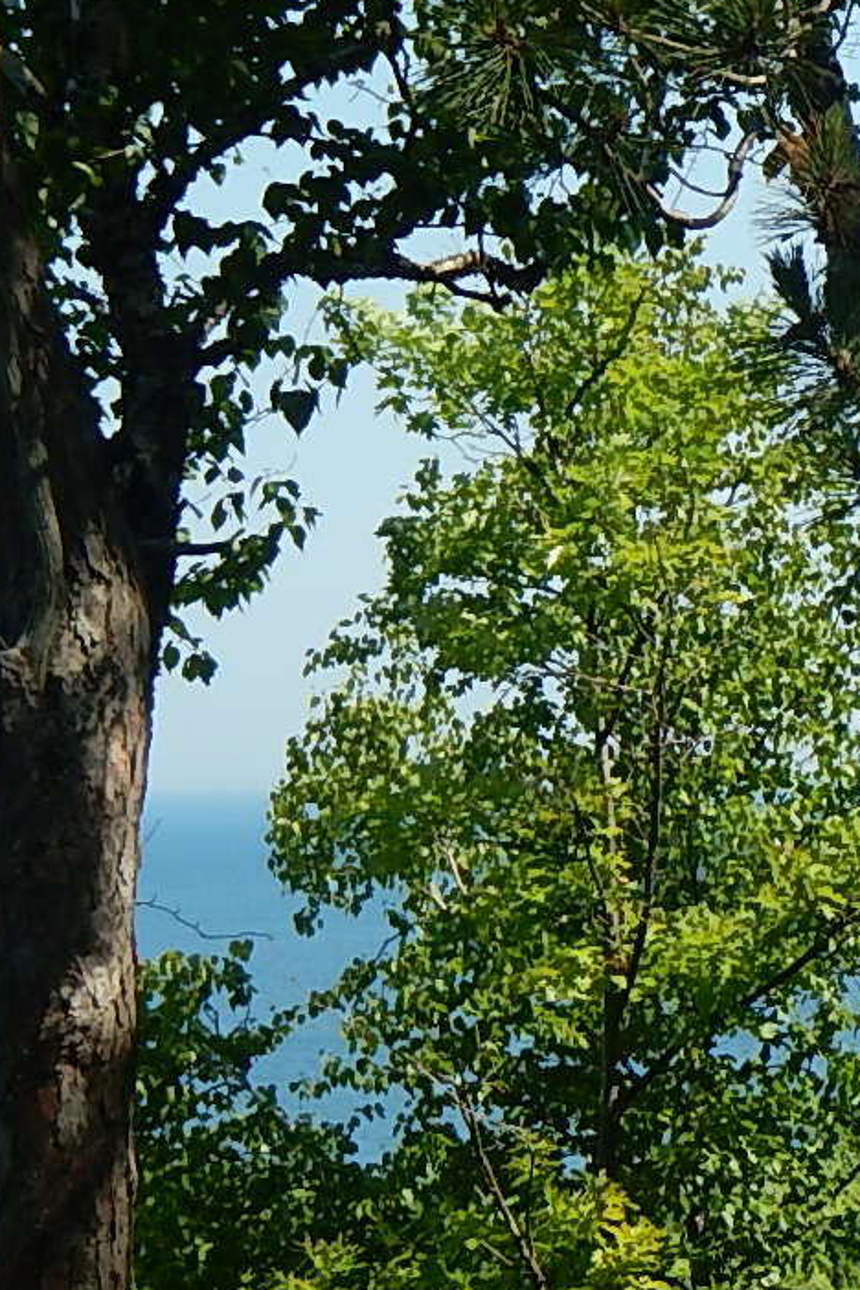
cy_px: 560
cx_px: 1211
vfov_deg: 11.9
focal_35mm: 173
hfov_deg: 7.8
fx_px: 6199
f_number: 4.9
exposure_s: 1/400
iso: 125
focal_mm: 13.1
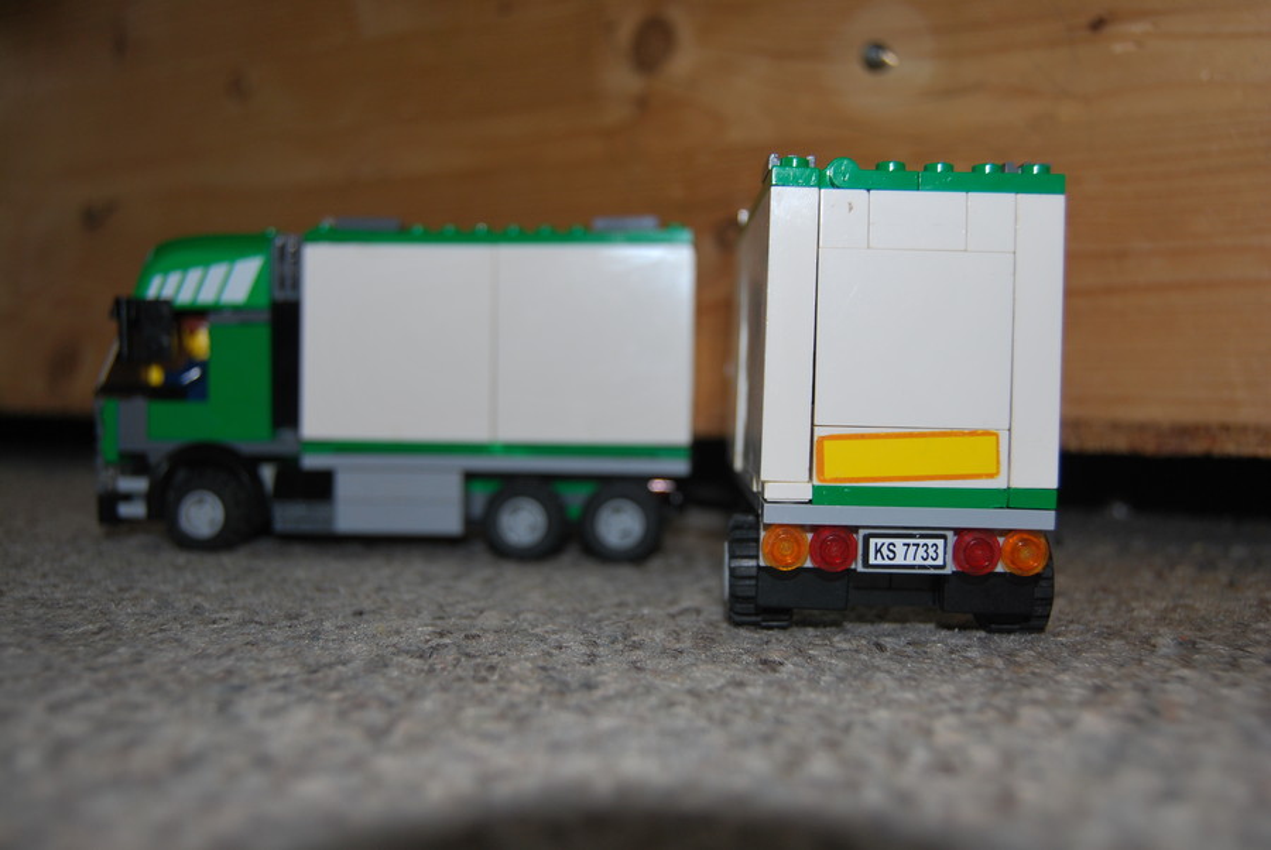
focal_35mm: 39
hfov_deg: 49.5
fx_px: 1378
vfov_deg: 34.3
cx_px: 636
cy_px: 425
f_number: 4
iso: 200
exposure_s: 1/60
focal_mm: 26
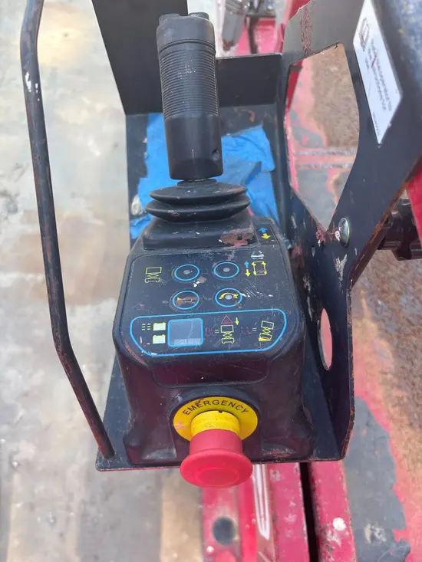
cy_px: 281
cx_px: 211
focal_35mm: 26
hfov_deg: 53.1
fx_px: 422
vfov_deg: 67.3
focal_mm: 5.96
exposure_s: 1/163
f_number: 1.6
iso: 40
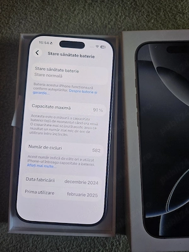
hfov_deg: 56.8
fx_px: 175
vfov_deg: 71.6
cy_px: 126
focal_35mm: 24
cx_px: 94
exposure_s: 1/60.2
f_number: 1.8
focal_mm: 5
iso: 80
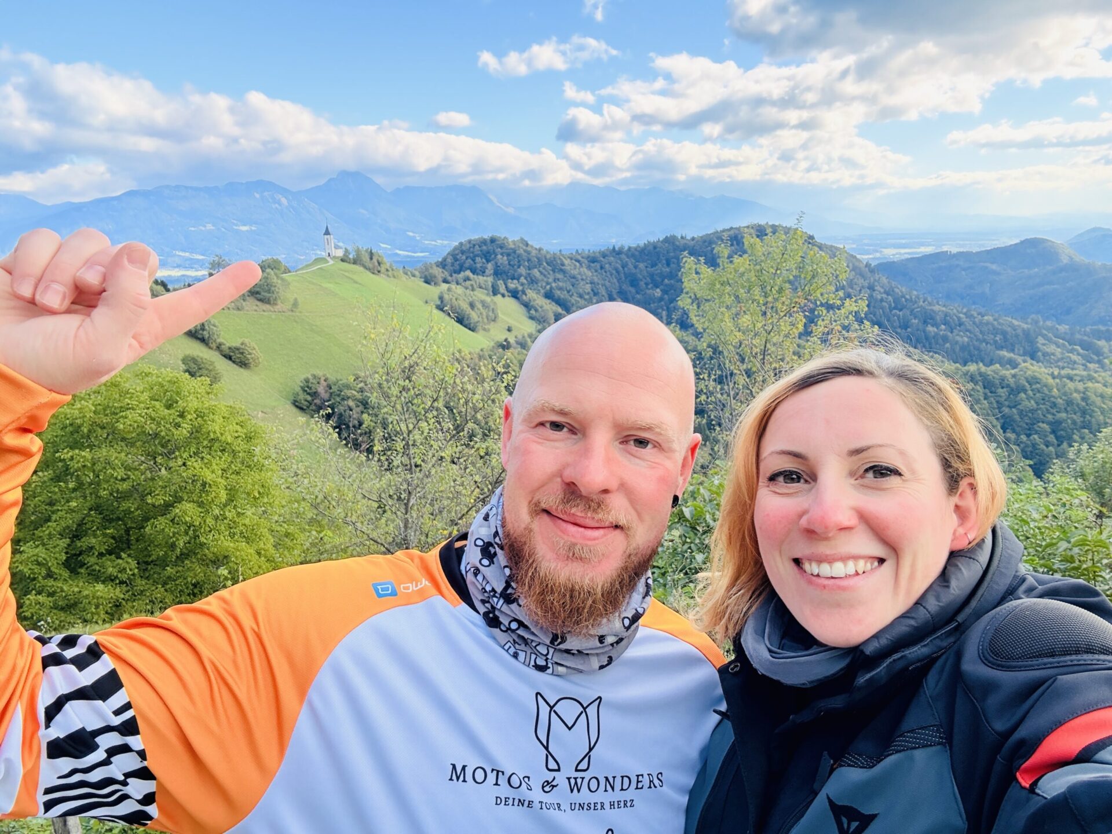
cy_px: 417
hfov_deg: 73.9
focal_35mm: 23
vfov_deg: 58.9
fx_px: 739
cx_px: 556
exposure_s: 1/279
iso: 40
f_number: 1.9
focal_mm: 2.69
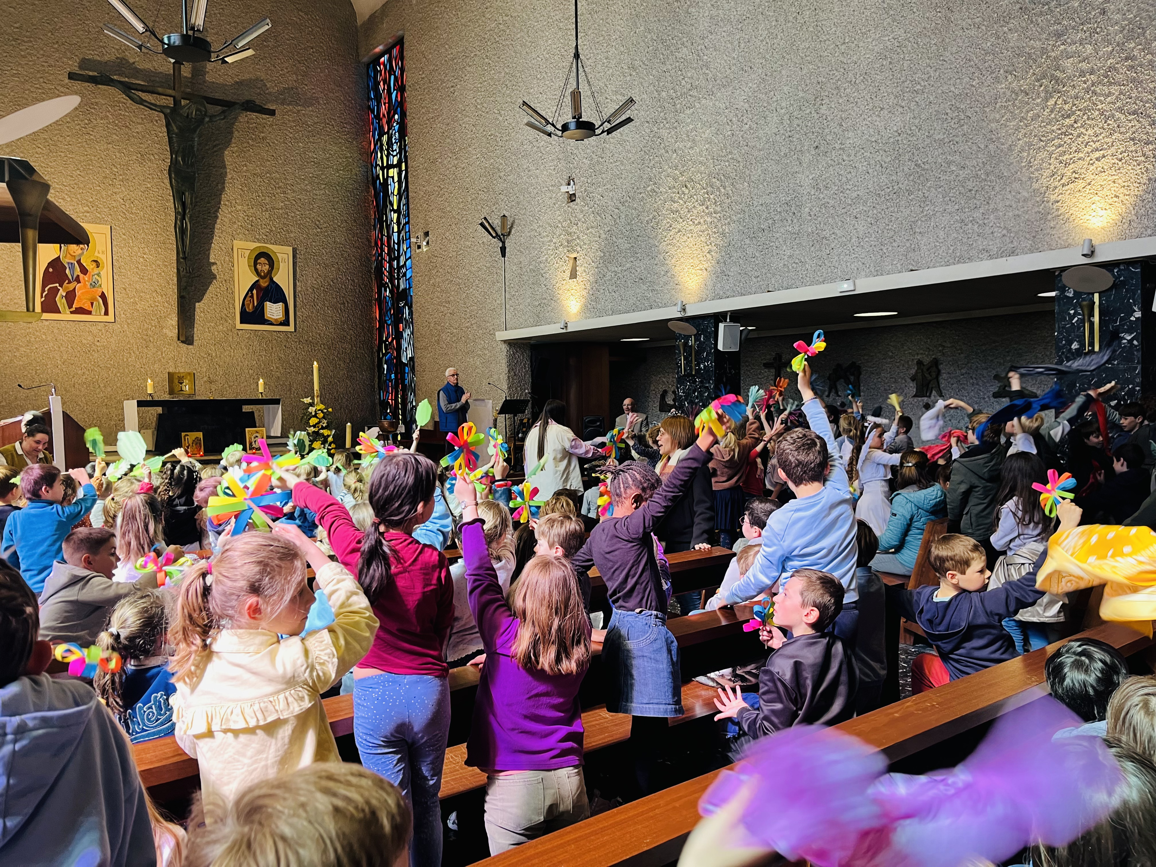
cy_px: 434
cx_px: 578
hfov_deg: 67.3
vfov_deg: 53.1
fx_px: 868
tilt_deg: -1.9
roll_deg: +1.1
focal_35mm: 26
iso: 80
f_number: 1.6
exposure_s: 1/50
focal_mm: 5.1
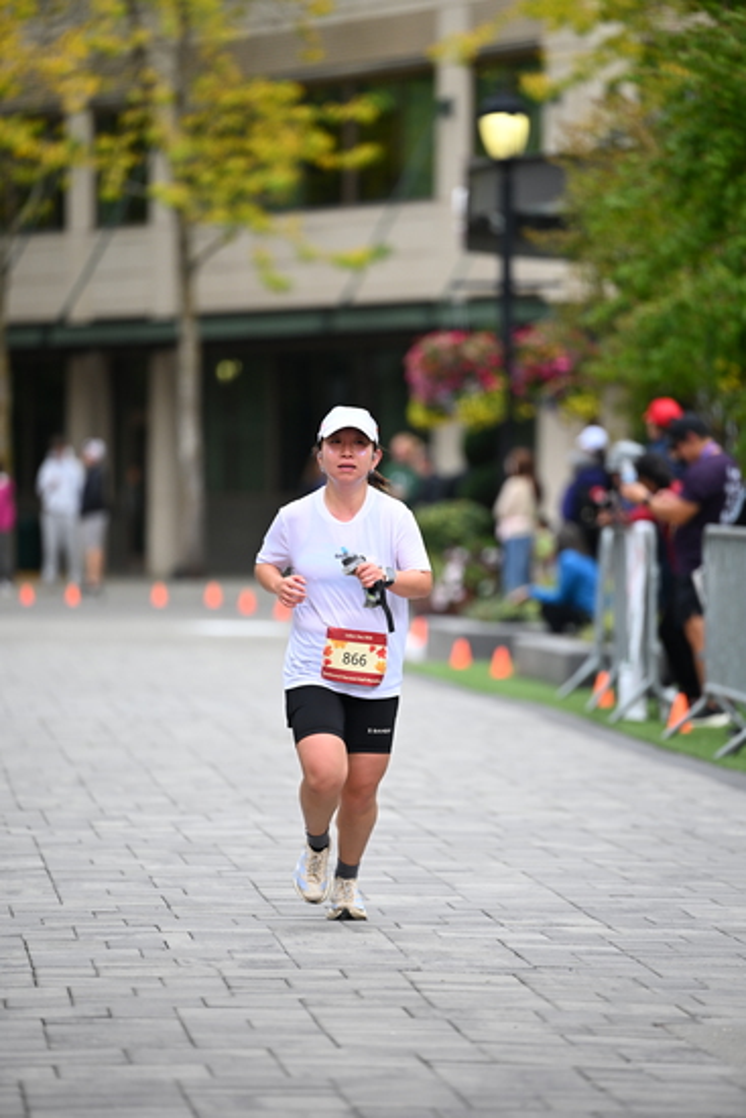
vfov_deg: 10.3
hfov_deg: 6.9
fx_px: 6212
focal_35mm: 200
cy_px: 559
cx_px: 373
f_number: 2.8
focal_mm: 200
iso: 640
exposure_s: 1/2000
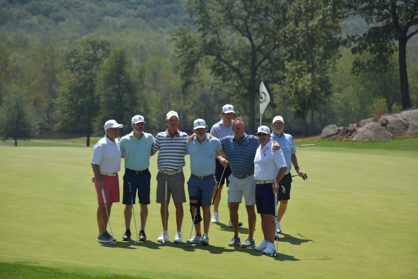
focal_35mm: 165
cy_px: 140
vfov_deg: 8.3
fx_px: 1916
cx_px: 209
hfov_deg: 12.5
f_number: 5.6
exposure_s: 1/1600
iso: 200
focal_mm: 110
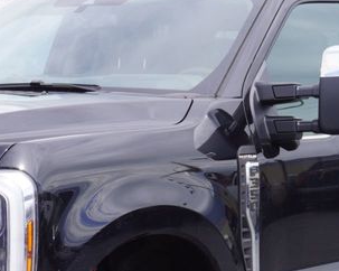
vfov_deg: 10.7
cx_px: 85
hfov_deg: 13.4
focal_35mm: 143
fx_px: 1434
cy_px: 268
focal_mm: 30
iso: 100
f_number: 9
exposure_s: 1/100
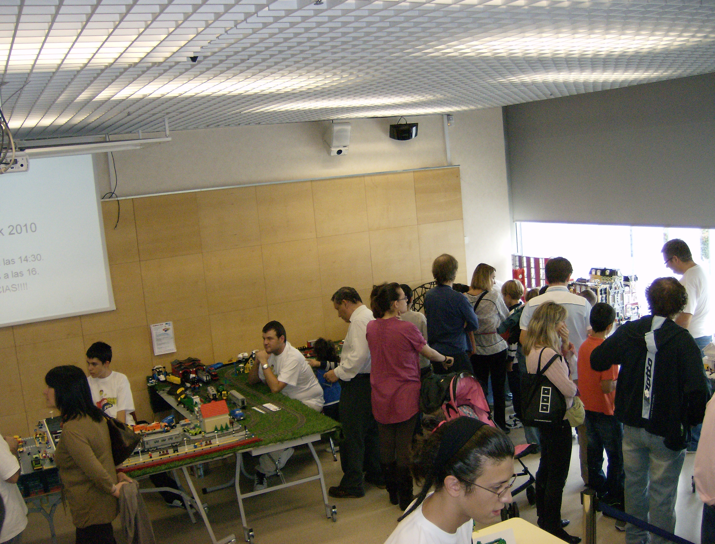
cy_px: 272
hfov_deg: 51.1
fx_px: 747
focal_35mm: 36
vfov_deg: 40.0
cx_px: 358
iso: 200
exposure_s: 1/60
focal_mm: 6
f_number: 2.8
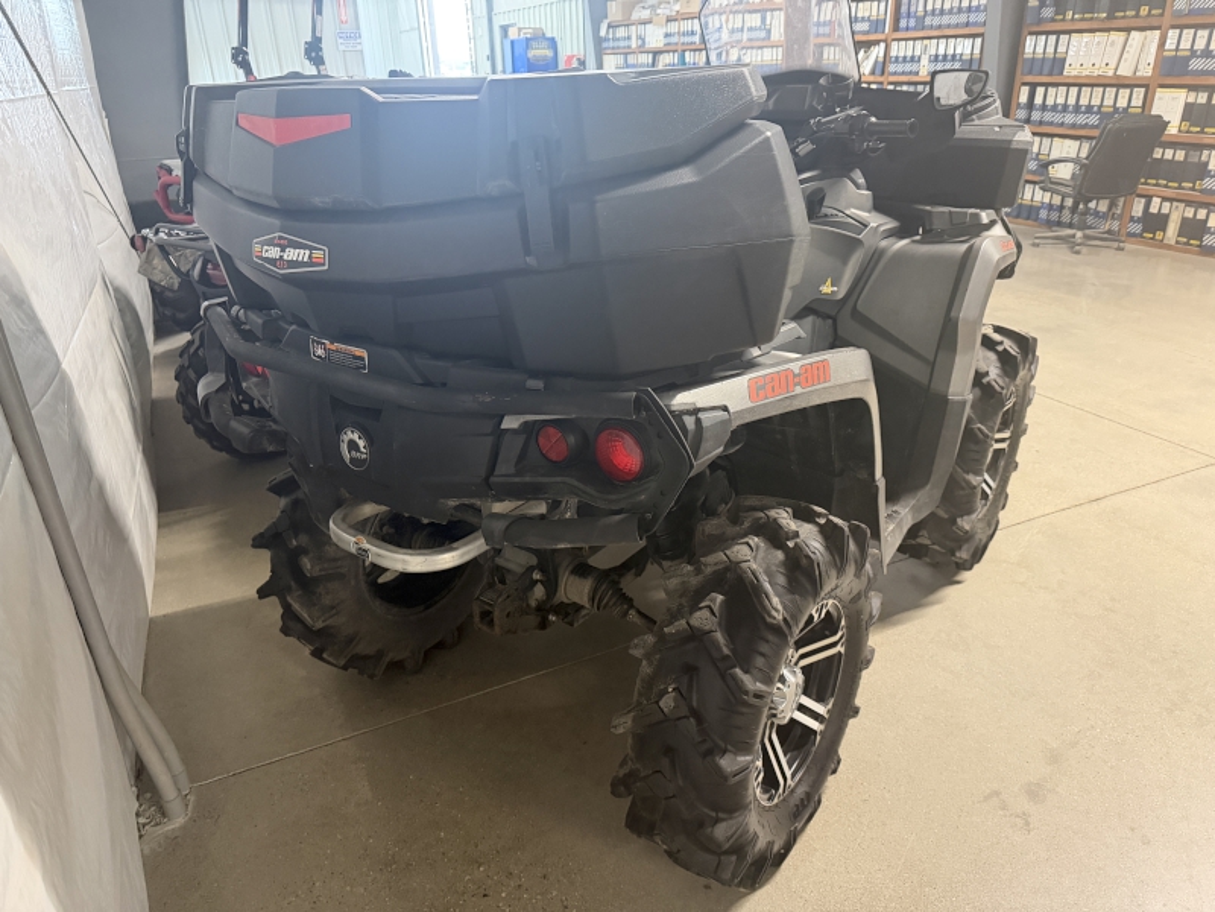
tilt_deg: -24.8
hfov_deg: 71.6
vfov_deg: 56.8
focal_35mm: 24
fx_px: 842
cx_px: 608
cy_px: 456
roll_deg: +1.6
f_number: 1.78
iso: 800
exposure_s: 1/60
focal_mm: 6.76
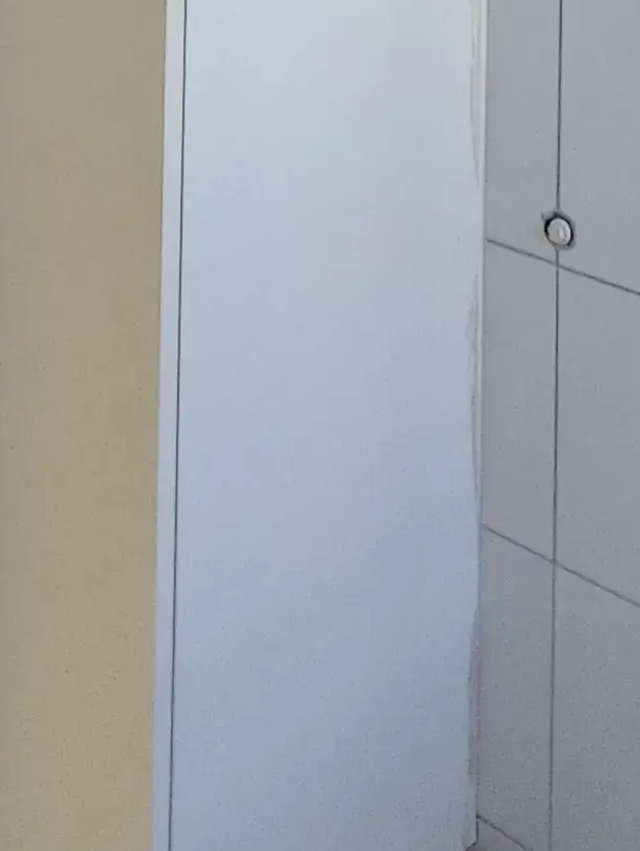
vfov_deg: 24.4
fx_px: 1599
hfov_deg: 22.6
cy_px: -364
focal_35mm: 65
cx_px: 362
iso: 200
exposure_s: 1/60
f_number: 2.2
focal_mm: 1.65
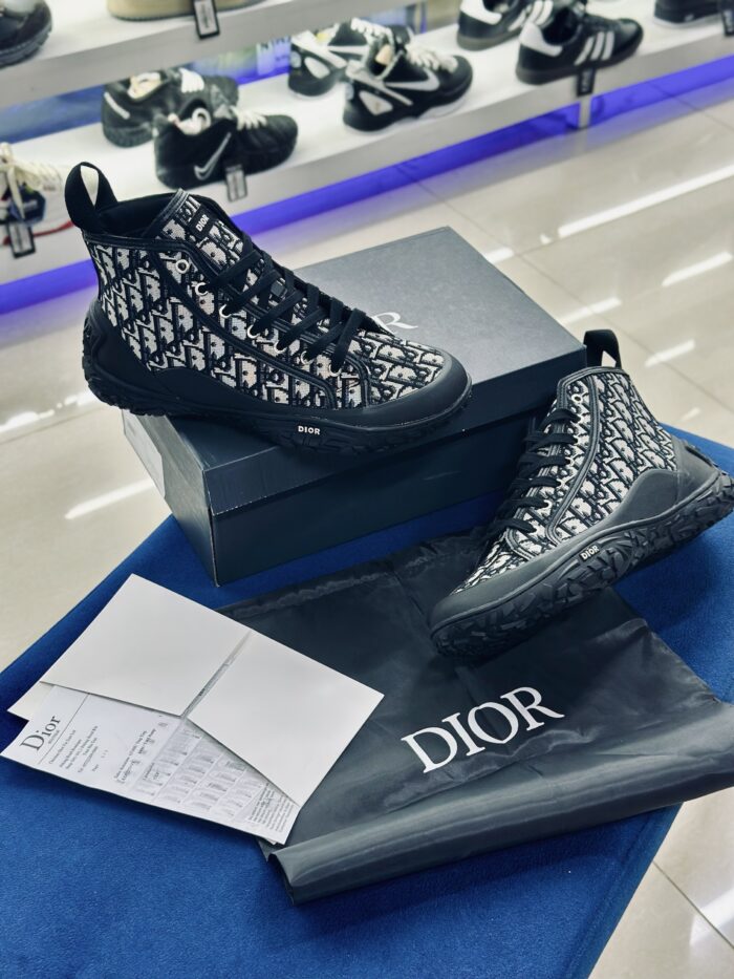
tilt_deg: -40.4
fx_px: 1357
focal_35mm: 48
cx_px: 367
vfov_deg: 39.7
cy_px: 490
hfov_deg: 30.3
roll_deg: -0.9
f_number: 1.78
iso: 100
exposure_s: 1/100
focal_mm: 6.86
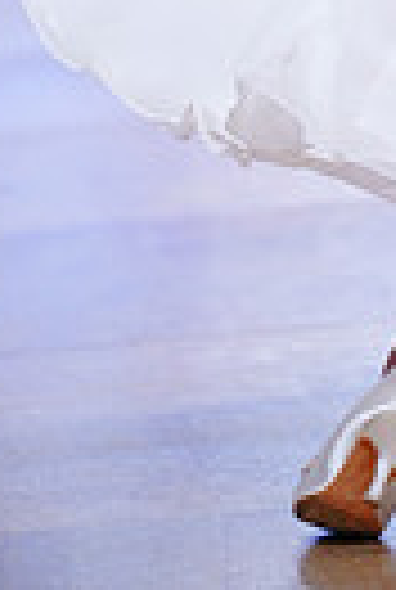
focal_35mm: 429
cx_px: 731
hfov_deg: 3.2
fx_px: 7041
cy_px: -653
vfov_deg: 4.7
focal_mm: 97
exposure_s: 1/640
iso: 400
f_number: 2
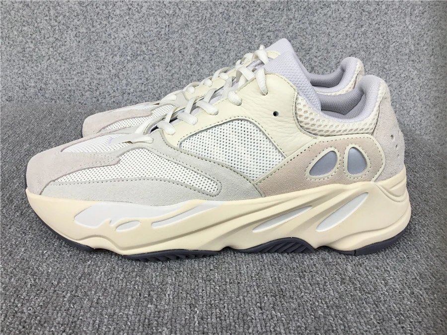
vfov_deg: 45.4
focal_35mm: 31
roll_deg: -2.3
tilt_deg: -23.5
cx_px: 224
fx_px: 400
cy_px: 168
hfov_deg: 58.4
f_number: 2.4
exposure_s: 1/200
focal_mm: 3.3
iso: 25
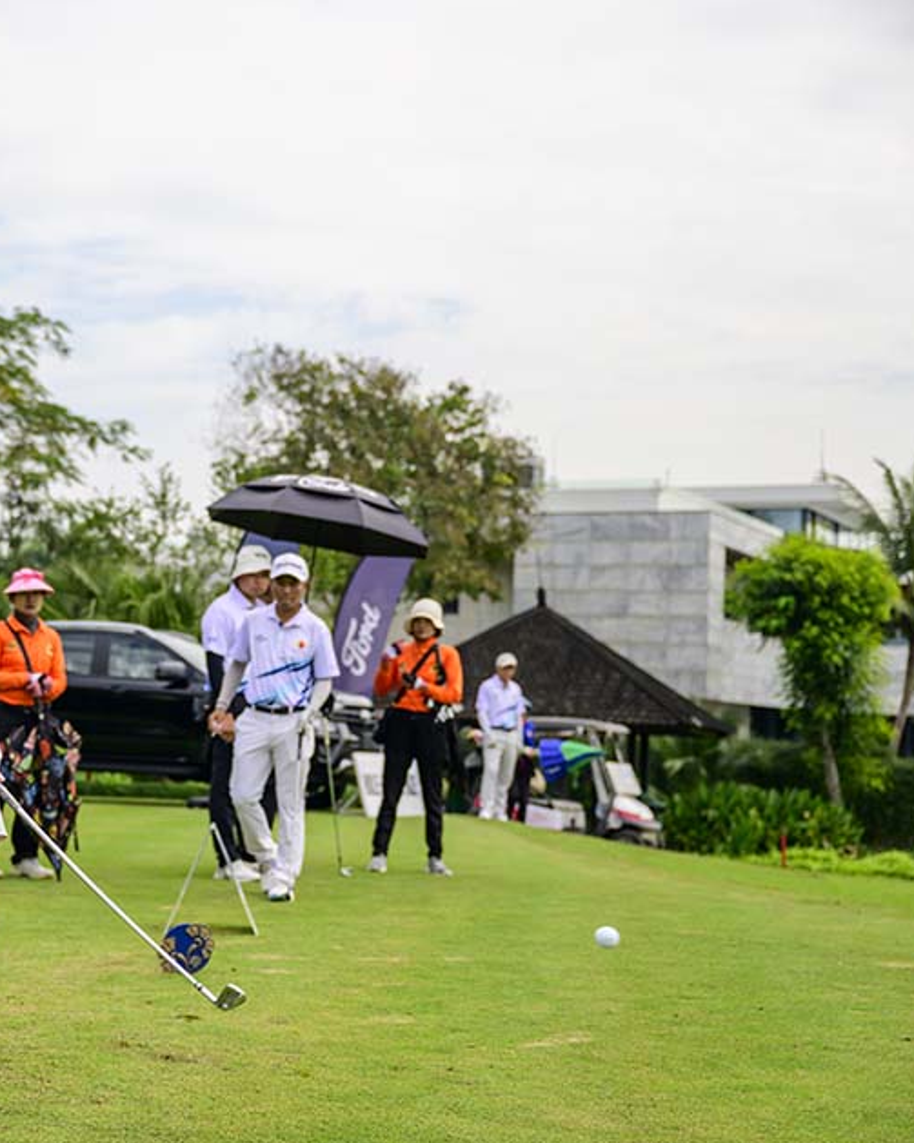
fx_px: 2131
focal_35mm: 63
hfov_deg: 23.6
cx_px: 96
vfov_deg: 30.0
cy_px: 574
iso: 320
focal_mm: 44
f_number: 2.8
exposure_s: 1/5000
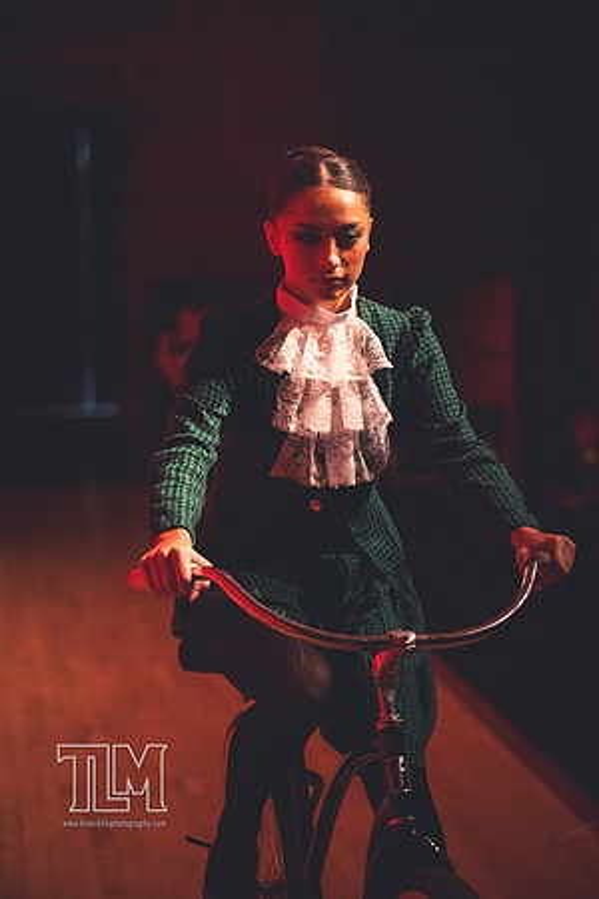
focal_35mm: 102
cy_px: 450
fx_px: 2546
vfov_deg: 20.0
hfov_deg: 13.4
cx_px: 300
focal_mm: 102
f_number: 2.8
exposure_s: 1/250
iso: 10000
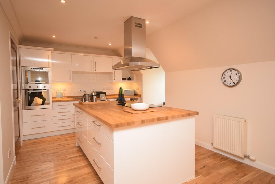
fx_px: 161
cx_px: 138
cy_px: 92
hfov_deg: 81.2
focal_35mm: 21
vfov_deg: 59.6
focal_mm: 14
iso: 800
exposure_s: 1/80
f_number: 4.8
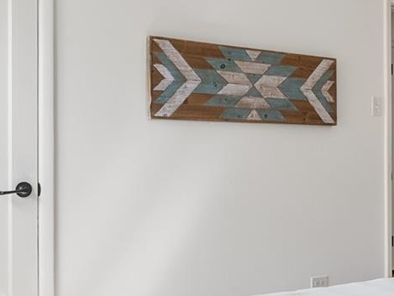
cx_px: 289
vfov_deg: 27.5
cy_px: 156
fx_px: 603
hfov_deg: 35.5
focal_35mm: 53
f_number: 8
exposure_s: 1/200
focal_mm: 16
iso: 200
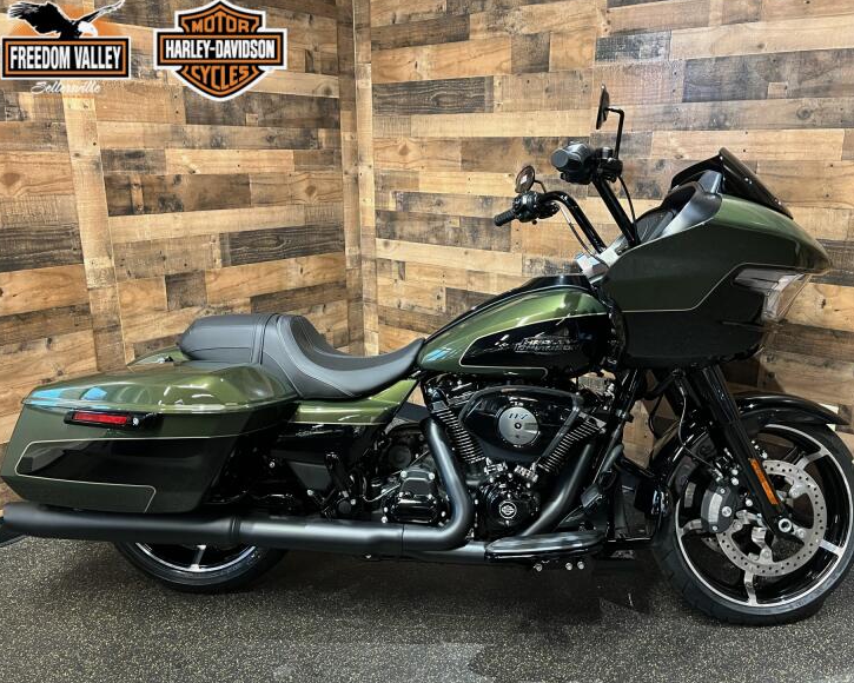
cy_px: 339
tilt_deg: -15.6
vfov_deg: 51.5
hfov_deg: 62.2
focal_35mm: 28
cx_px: 446
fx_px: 708
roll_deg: -0.6
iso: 500
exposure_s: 1/40
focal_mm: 5.1
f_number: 1.6
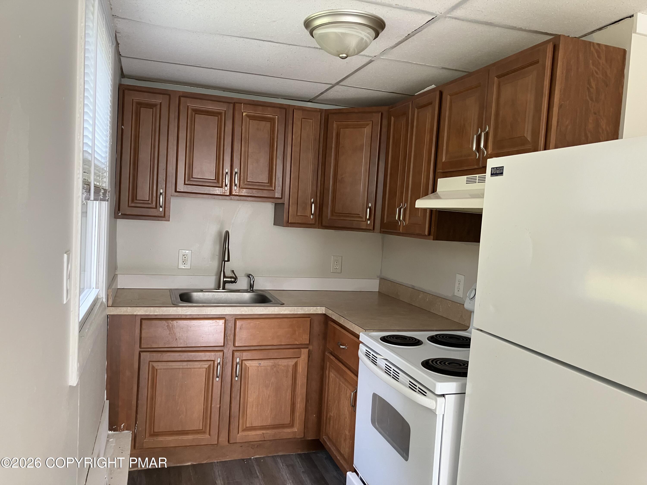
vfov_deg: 49.7
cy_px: 242
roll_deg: -2.9
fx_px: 523
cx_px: 324
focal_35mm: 28
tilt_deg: -3.5
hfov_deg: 63.4
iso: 80
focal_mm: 3.99
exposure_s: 1/78
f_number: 1.8
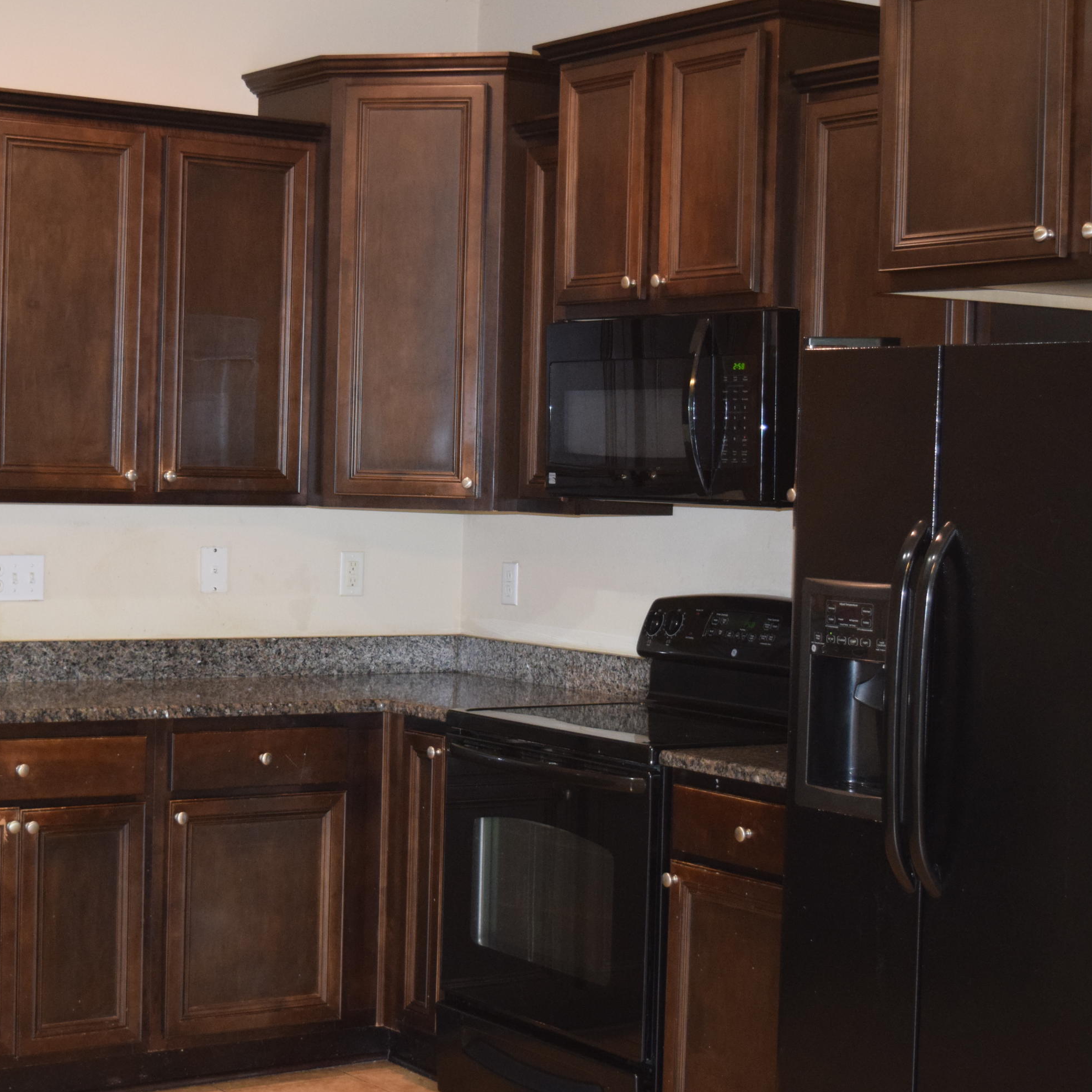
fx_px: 2414
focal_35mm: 68
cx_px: 388
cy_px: 541
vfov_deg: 25.5
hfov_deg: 25.4
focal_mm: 35
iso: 2000
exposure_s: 1/60
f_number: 4.5
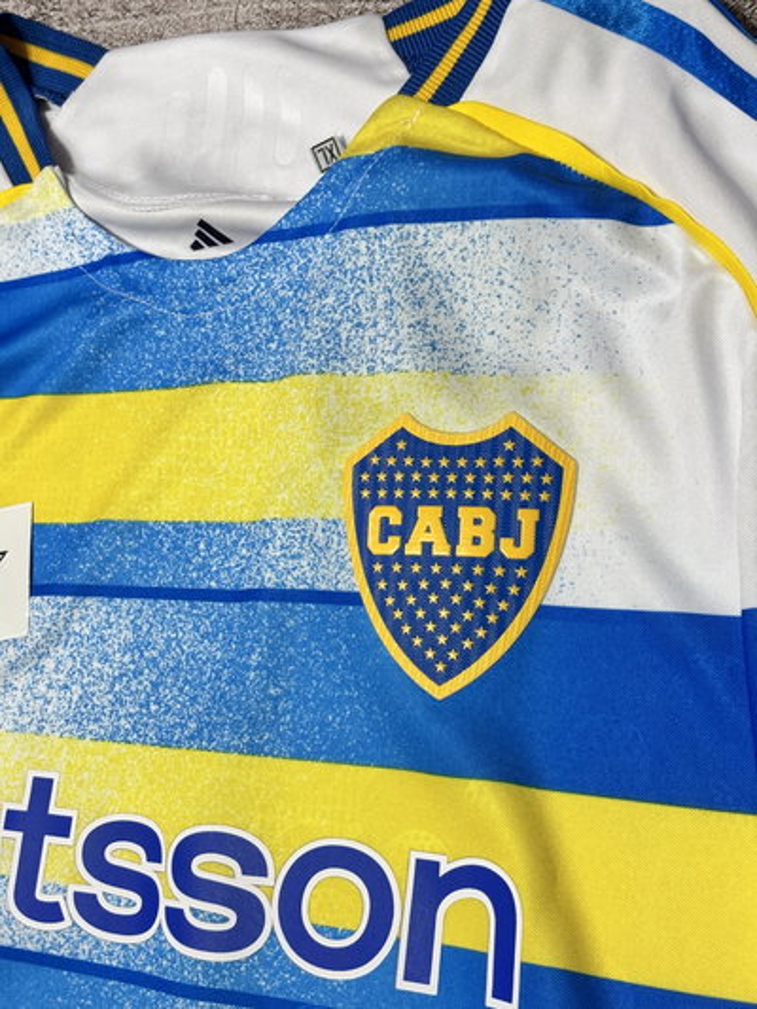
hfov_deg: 28.0
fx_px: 1516
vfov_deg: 36.8
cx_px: 378
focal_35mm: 52
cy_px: 504
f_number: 1.6
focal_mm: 5.96
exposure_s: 1/50
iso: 160
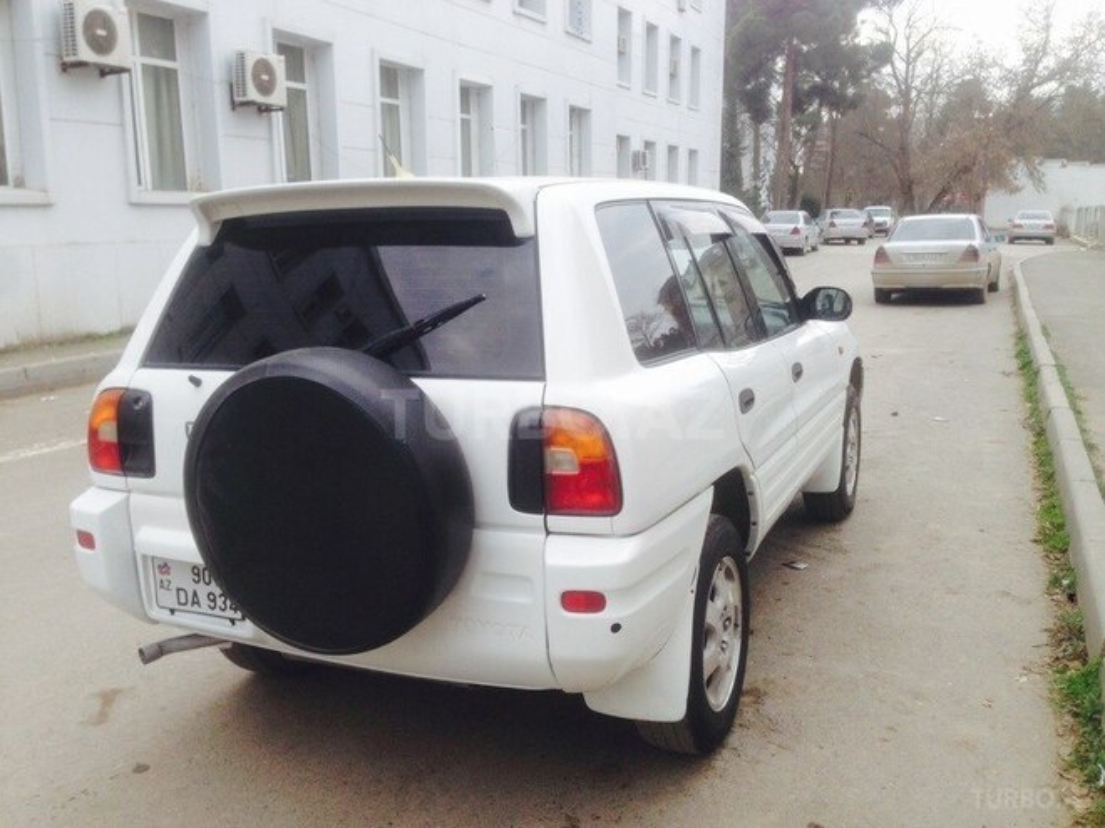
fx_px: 1053
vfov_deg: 42.9
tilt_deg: -10.8
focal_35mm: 33
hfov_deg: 55.4
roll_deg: -1.7
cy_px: 414
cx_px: 552
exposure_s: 1/294
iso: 50
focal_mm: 4.12
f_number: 2.4
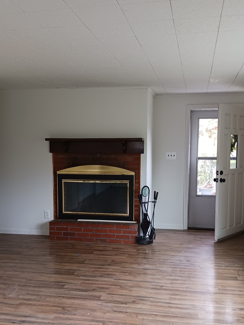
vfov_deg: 47.6
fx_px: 367
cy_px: 191
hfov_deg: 36.8
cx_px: 118
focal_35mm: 39
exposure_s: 1/33.3
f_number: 1.8
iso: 200
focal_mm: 4
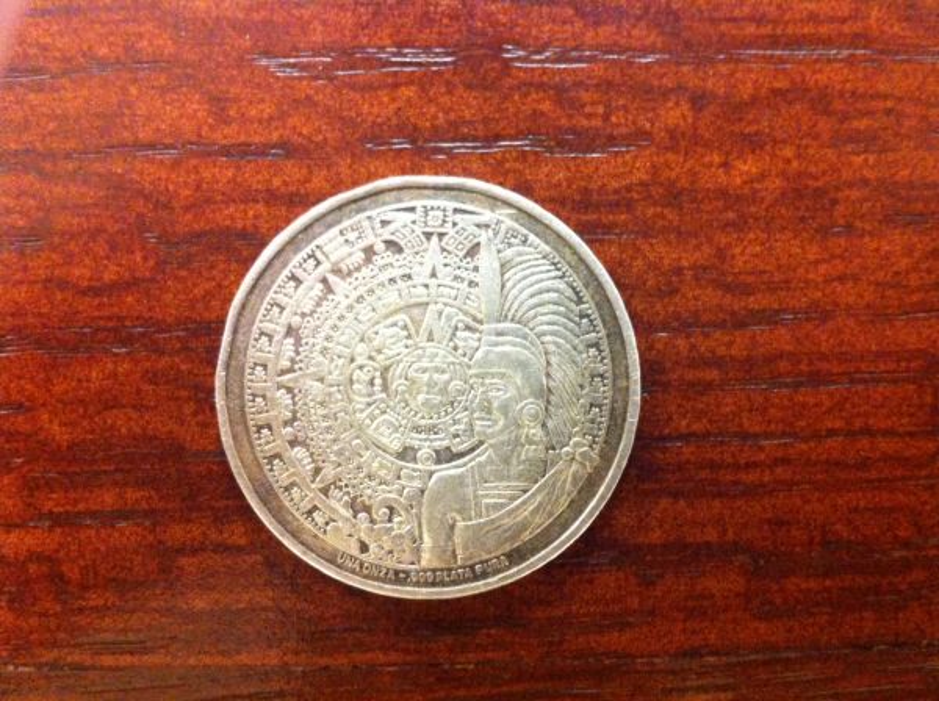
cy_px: 350
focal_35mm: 35
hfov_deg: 52.7
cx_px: 470
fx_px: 948
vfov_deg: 40.6
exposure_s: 1/15
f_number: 2.8
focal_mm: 3.85
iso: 640
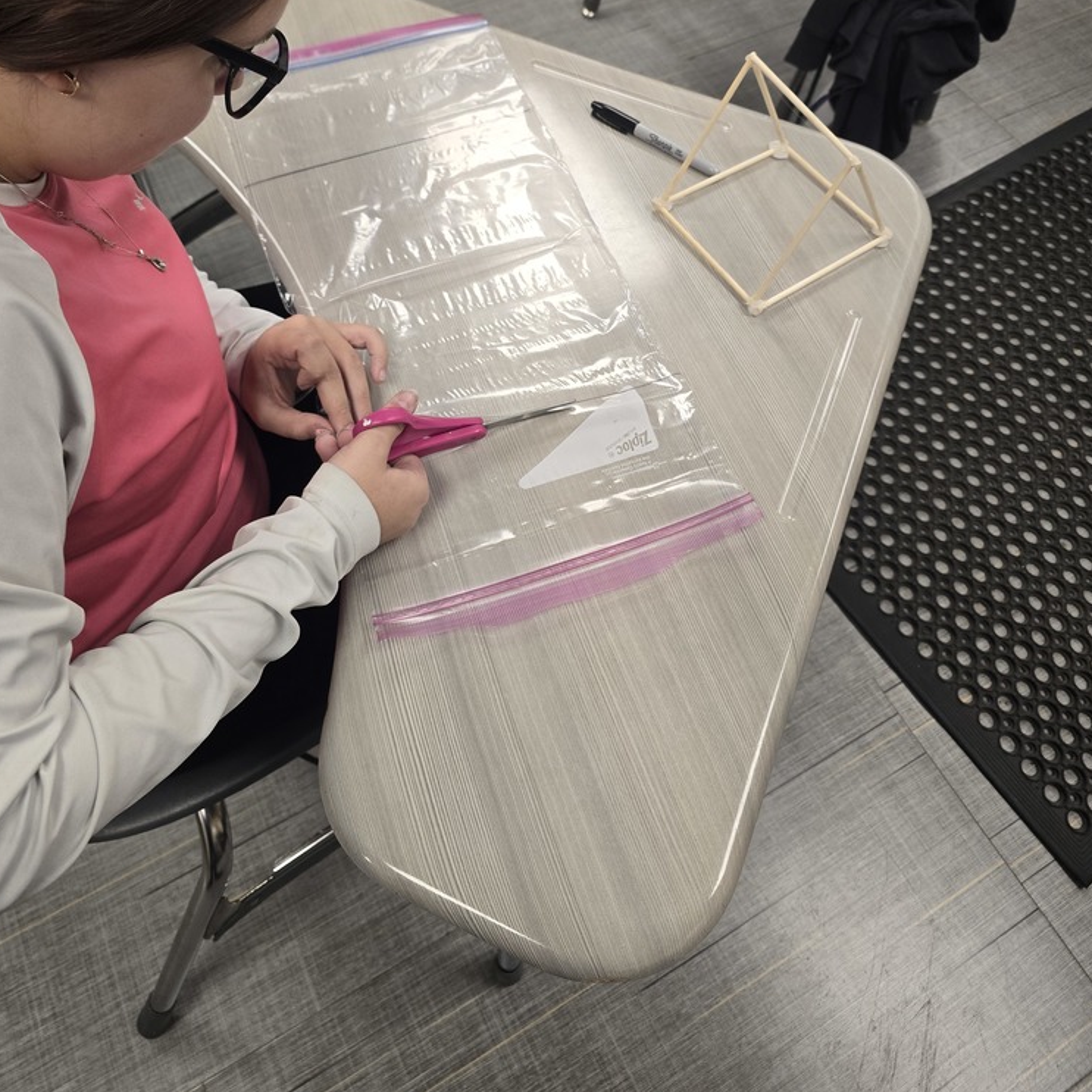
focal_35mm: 28
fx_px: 999
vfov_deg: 56.1
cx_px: 545
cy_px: 362
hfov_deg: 57.3
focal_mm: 6.3
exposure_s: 1/120
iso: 250
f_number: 1.7
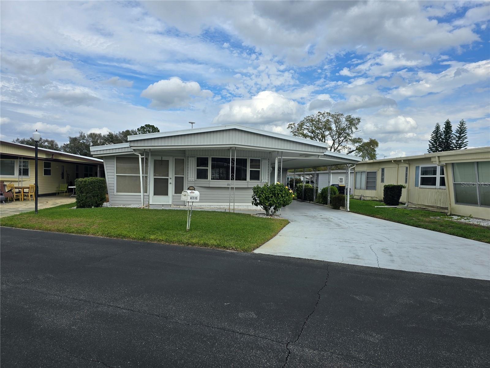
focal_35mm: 23
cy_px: 184
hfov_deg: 73.9
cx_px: 245
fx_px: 326
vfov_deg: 58.9
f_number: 1.7
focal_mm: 6.3
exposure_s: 1/871
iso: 12
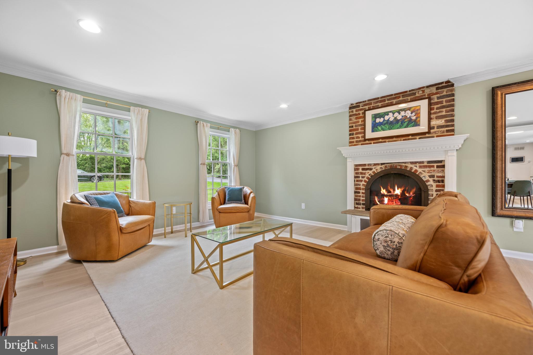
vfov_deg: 81.2
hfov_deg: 104.3
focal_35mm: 14
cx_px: 266
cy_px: 178
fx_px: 207
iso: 400
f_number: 5.6
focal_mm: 14
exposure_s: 1/6
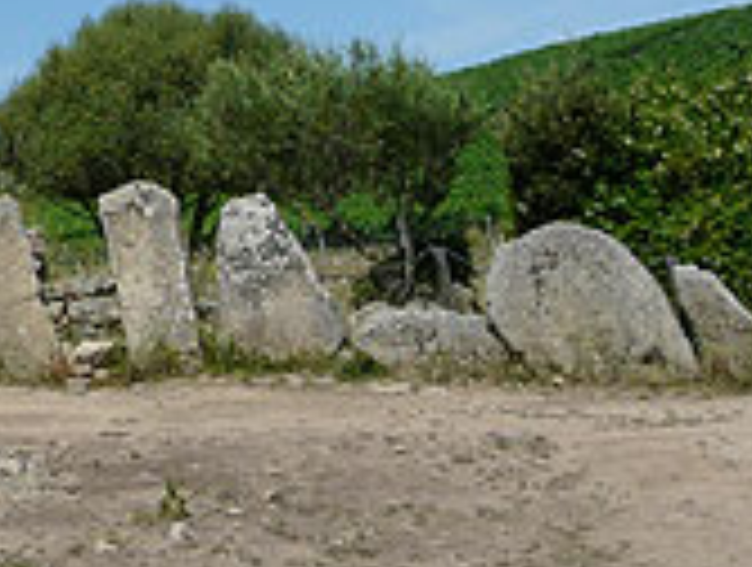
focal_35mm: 78
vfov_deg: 18.4
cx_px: -230
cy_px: -18
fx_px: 1698
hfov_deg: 22.3
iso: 100
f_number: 6.3
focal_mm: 4.8
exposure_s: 1/400
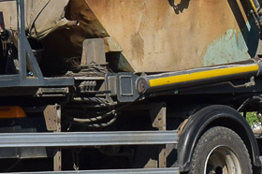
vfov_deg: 3.9
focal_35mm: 354
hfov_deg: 5.8
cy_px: -53
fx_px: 2574
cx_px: -43
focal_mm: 55
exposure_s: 1/1000
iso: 200
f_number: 7.1
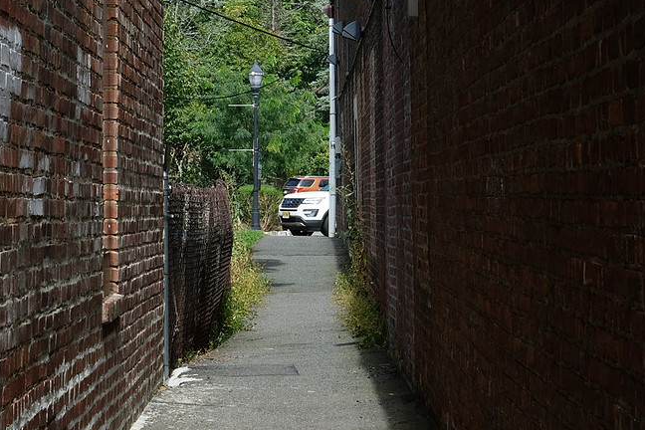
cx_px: 274
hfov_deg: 14.5
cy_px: 230
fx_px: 2526
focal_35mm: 141
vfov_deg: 9.7
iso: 200
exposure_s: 1/56
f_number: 16
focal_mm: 55
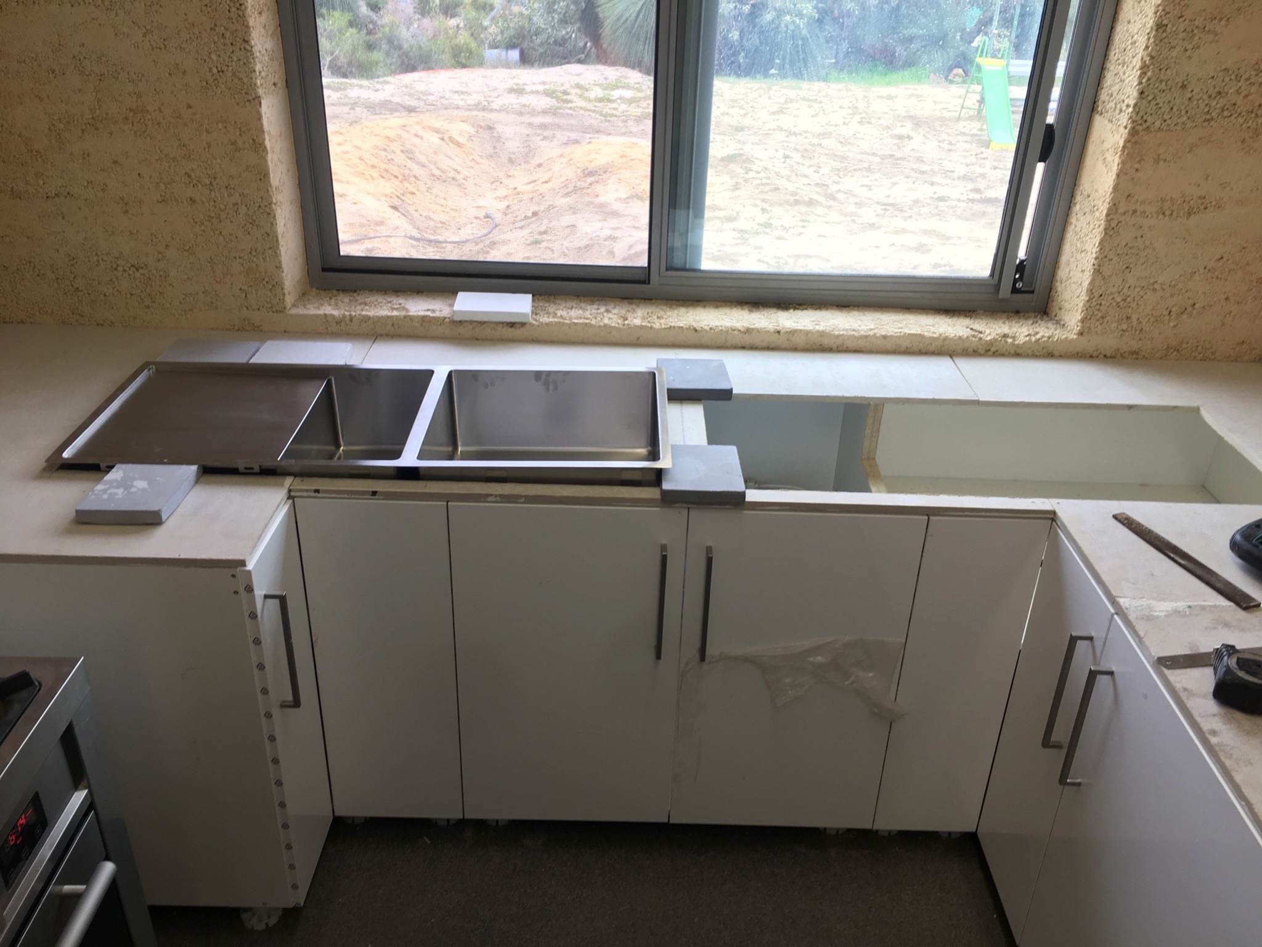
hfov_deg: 61.7
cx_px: 631
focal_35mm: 29
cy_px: 474
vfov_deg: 48.2
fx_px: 1057
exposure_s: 1/50
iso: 25
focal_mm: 4.15
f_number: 2.2
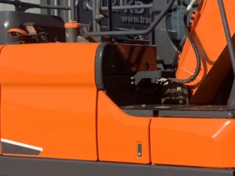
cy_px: 124
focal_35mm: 96
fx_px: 652
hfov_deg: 20.0
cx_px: 211
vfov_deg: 15.4
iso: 16
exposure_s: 1/1577
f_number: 1.8
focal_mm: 3
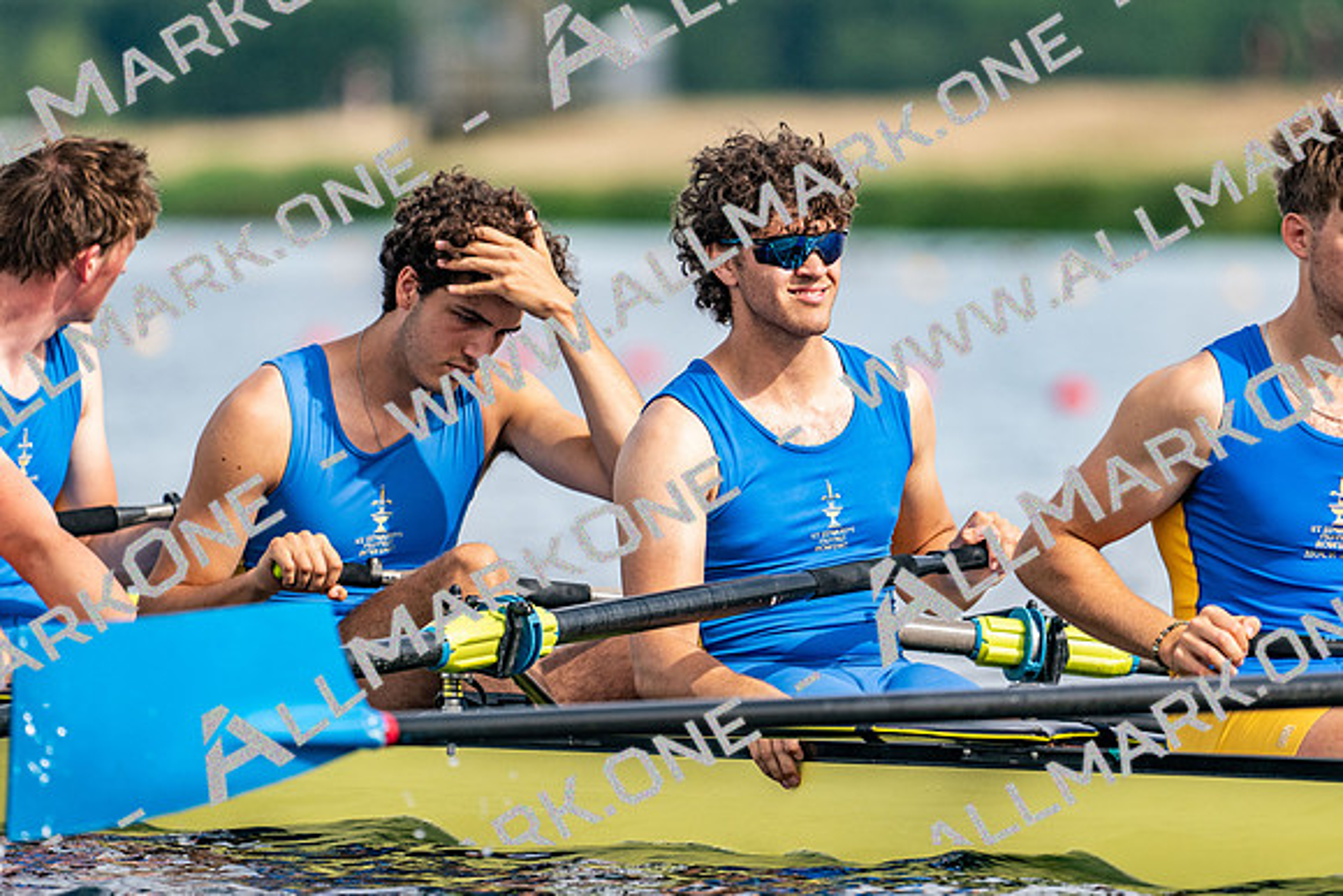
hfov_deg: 3.4
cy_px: 448
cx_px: 672
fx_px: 22399
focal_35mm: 600
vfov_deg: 2.3
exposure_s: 1/2500
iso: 360
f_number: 4.5
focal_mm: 400
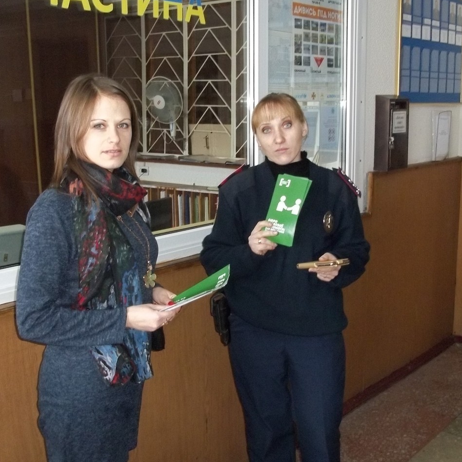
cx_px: 210
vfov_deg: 39.2
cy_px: 229
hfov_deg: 39.1
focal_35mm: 43
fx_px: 649
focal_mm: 6.5
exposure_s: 1/30
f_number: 3.1
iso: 320
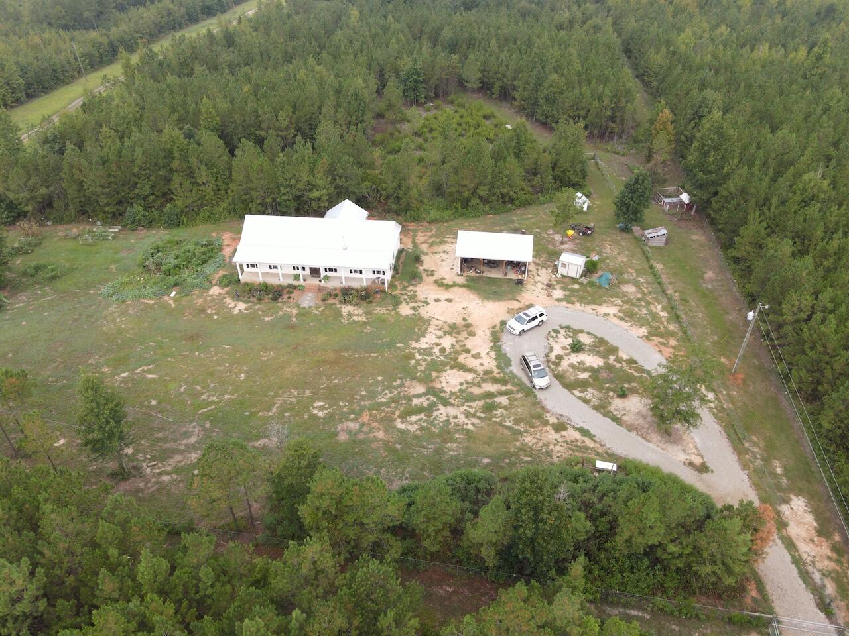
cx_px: 424
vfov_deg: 56.8
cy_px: 318
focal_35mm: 24
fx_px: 589
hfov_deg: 71.6
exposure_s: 1/120
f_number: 2.8
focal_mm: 4.5
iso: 100
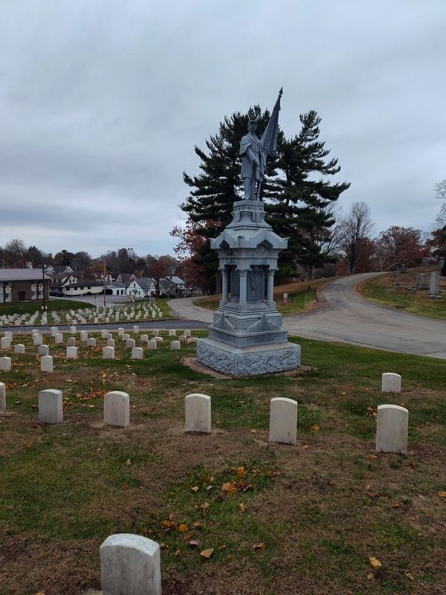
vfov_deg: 73.9
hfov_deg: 58.9
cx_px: 223
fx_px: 395
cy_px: 298
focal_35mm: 23
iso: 100
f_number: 1.8
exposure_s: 1/560
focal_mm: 5.56
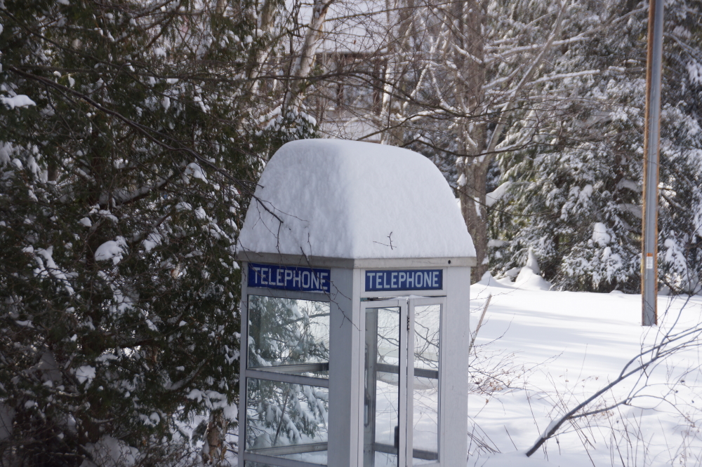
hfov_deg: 18.2
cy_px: 234
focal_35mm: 112
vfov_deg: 12.2
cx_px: 351
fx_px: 2193
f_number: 5.6
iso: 100
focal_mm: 75
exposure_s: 1/160
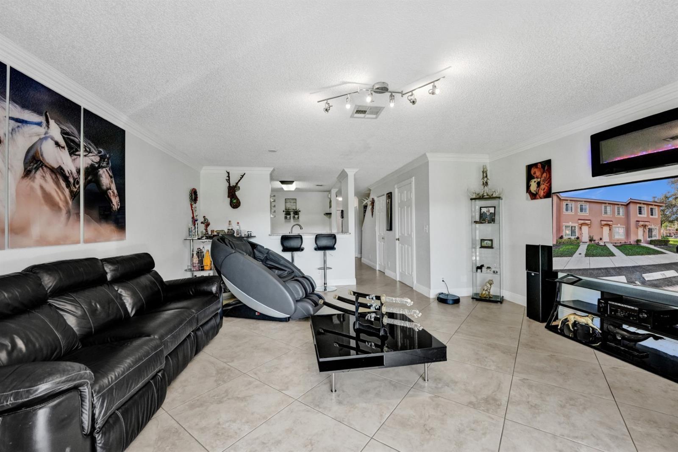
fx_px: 264
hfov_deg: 104.3
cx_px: 339
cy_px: 226
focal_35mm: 14
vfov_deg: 81.2
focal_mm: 14
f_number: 6.3
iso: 2500
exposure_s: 1/250
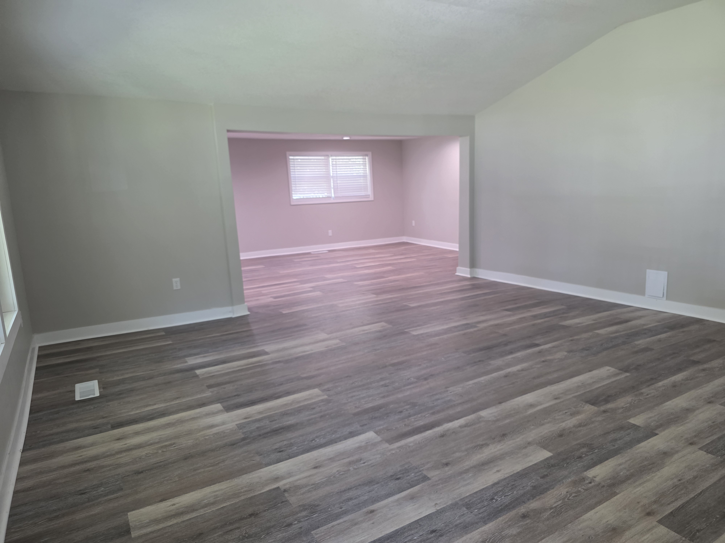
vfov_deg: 58.9
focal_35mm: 23
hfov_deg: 73.9
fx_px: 482
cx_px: 362
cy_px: 272
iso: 400
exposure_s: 1/120
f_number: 1.7
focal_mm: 6.3
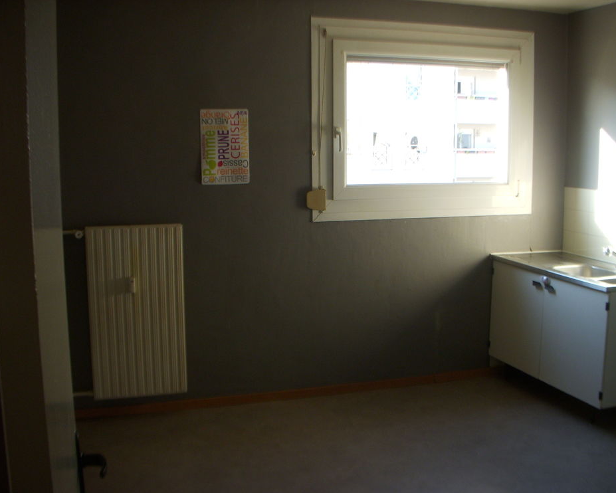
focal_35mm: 40
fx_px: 729
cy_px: 248
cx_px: 329
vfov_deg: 37.3
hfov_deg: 45.8
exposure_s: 1/30
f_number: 3.3
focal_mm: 6.3
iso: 100
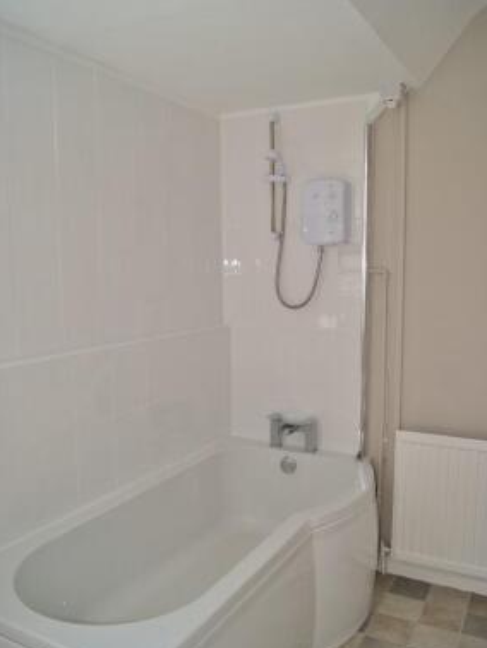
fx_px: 562
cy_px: 318
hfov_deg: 46.8
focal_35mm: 30
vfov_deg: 59.9
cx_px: 244
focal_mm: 18
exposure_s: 1/160
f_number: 4
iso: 125
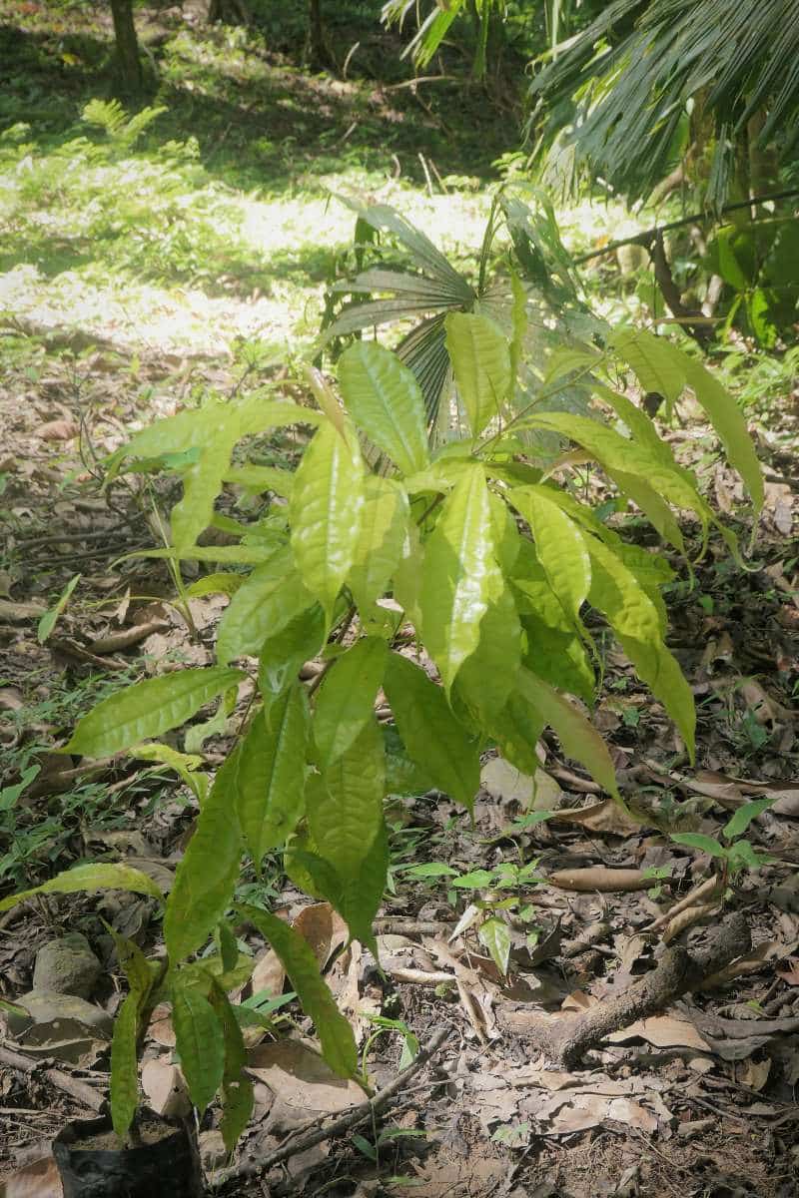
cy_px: 599
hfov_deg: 34.2
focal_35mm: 39
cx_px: 400
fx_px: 1298
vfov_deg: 49.6
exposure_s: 1/80
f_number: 3.9
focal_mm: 14.4
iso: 250
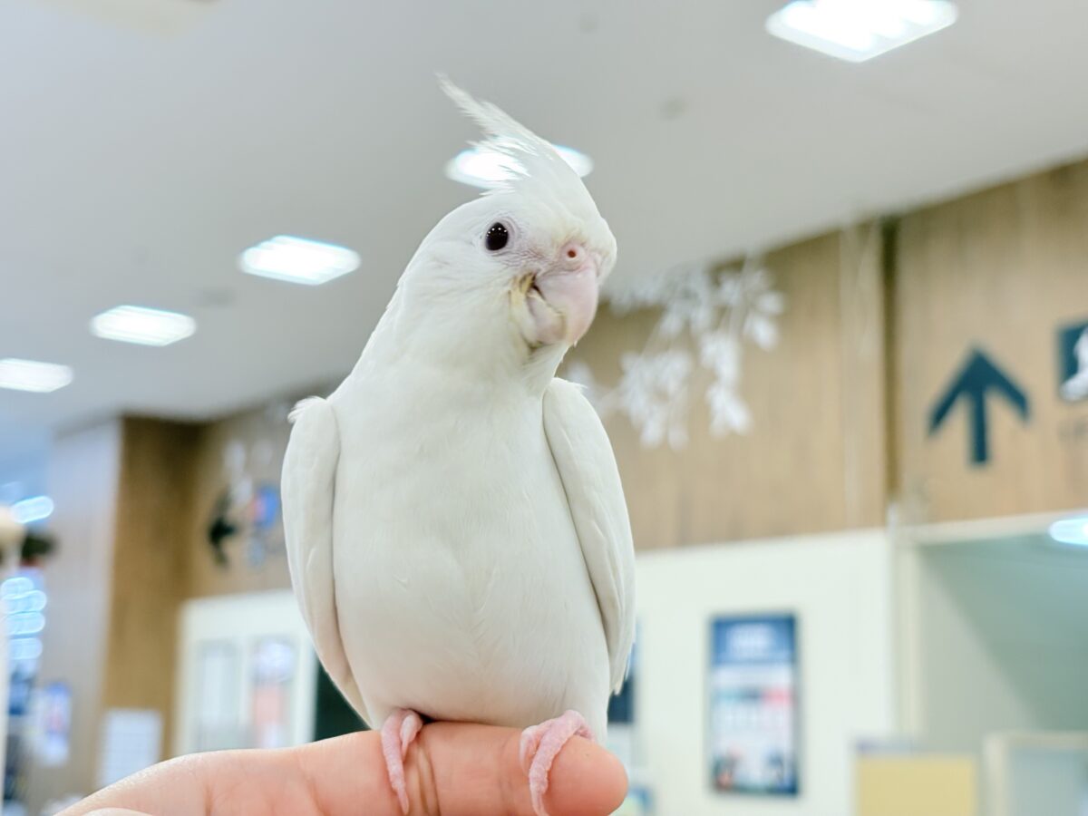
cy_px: 408
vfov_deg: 28.0
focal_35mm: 52
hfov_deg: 36.8
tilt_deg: +10.7
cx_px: 544
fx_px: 1634
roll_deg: -0.5
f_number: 1.6
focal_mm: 5.96
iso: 40
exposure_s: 1/50
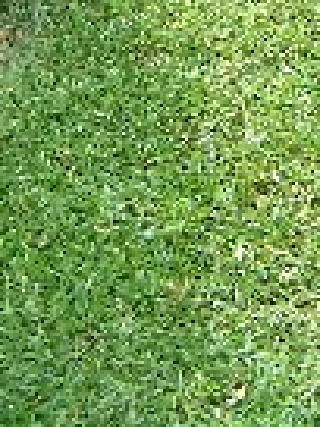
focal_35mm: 126
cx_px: 260
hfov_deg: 11.7
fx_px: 1553
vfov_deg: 14.3
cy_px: -267
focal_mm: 6.3
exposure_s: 1/250
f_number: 2.8
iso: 140
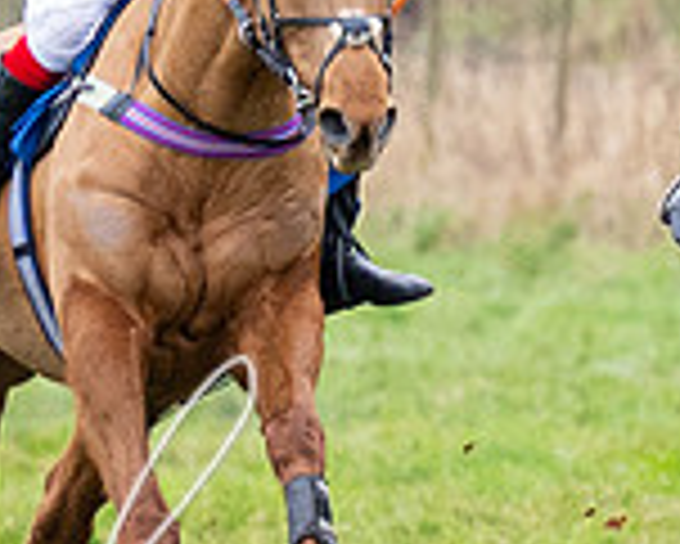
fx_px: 32362
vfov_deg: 1.0
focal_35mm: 1607
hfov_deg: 1.2
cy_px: 59
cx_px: 128
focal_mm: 140
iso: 640
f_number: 2.8
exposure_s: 1/1000
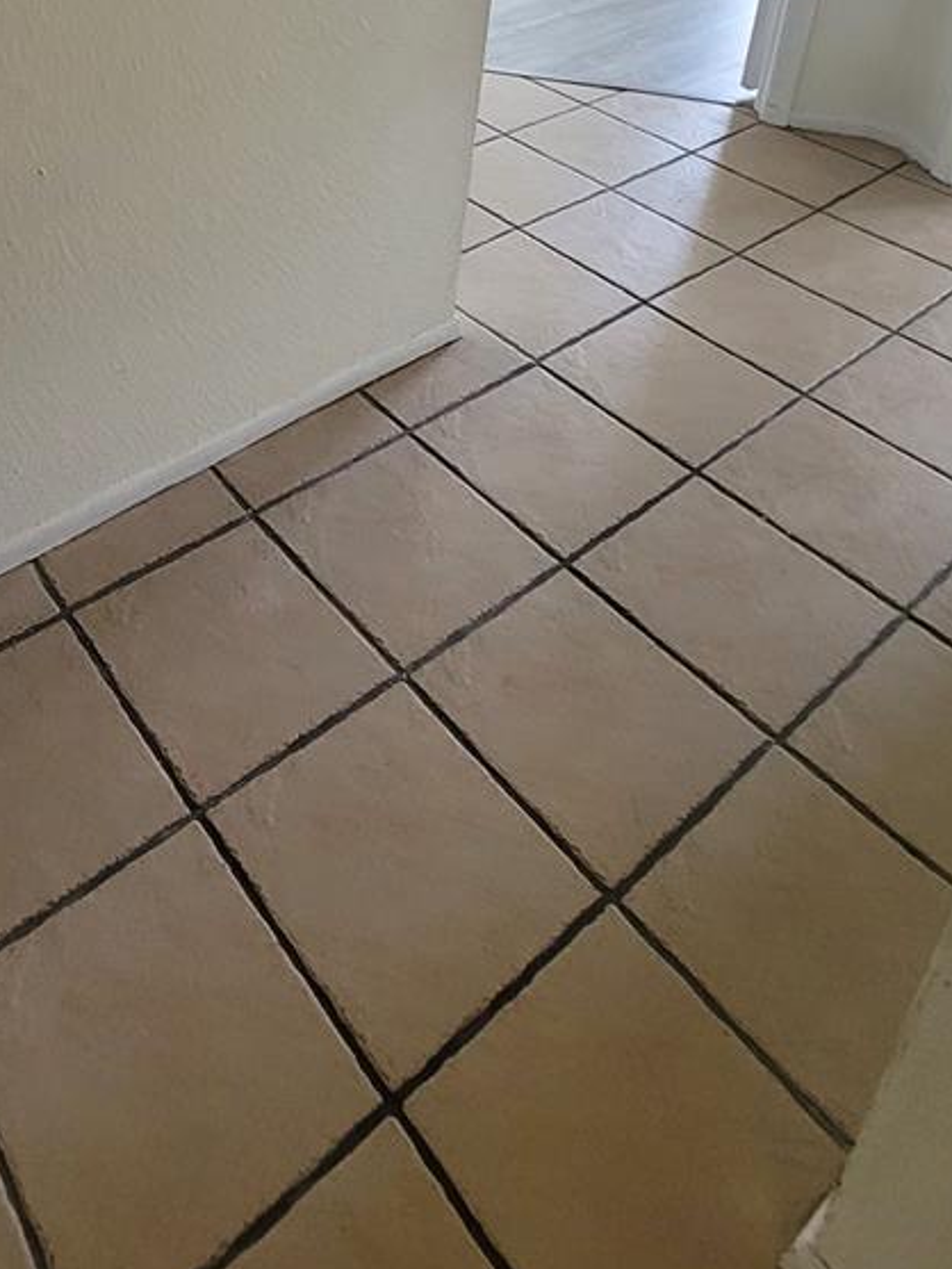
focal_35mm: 28
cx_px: 212
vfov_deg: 52.2
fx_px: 1026
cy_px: 34
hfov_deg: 47.5
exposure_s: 1/60
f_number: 2.2
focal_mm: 2.2
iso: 200
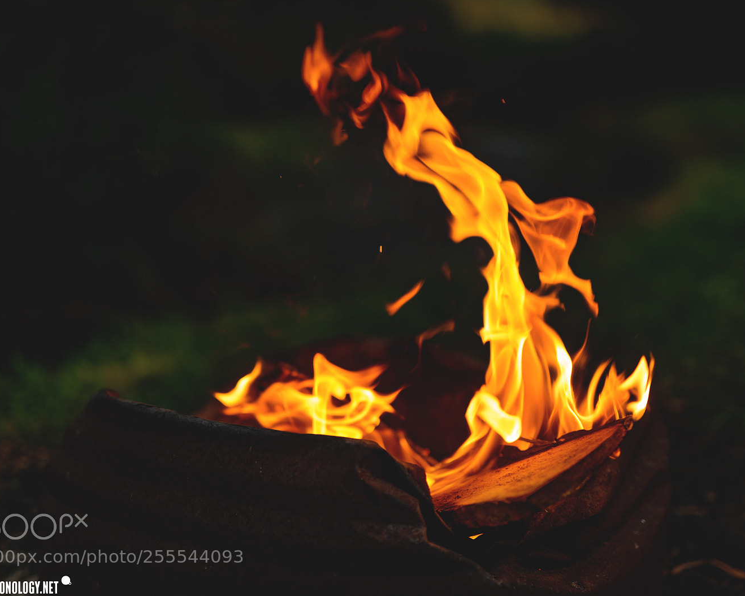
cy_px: 299
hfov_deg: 33.0
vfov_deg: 26.7
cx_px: 400
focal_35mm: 57
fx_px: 1257
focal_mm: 50
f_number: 1.4
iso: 100
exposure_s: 1/400
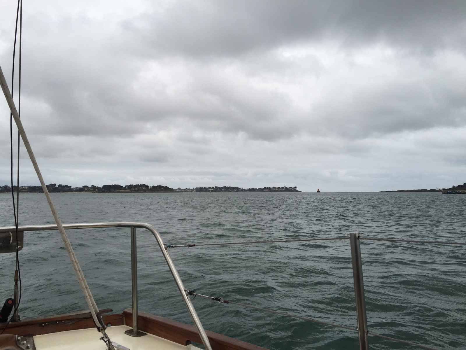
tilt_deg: +2.7
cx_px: 233
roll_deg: -0.6
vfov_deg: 48.2
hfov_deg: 61.7
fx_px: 390
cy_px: 175
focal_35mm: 29
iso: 32
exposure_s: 1/168
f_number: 2.2
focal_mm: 4.15
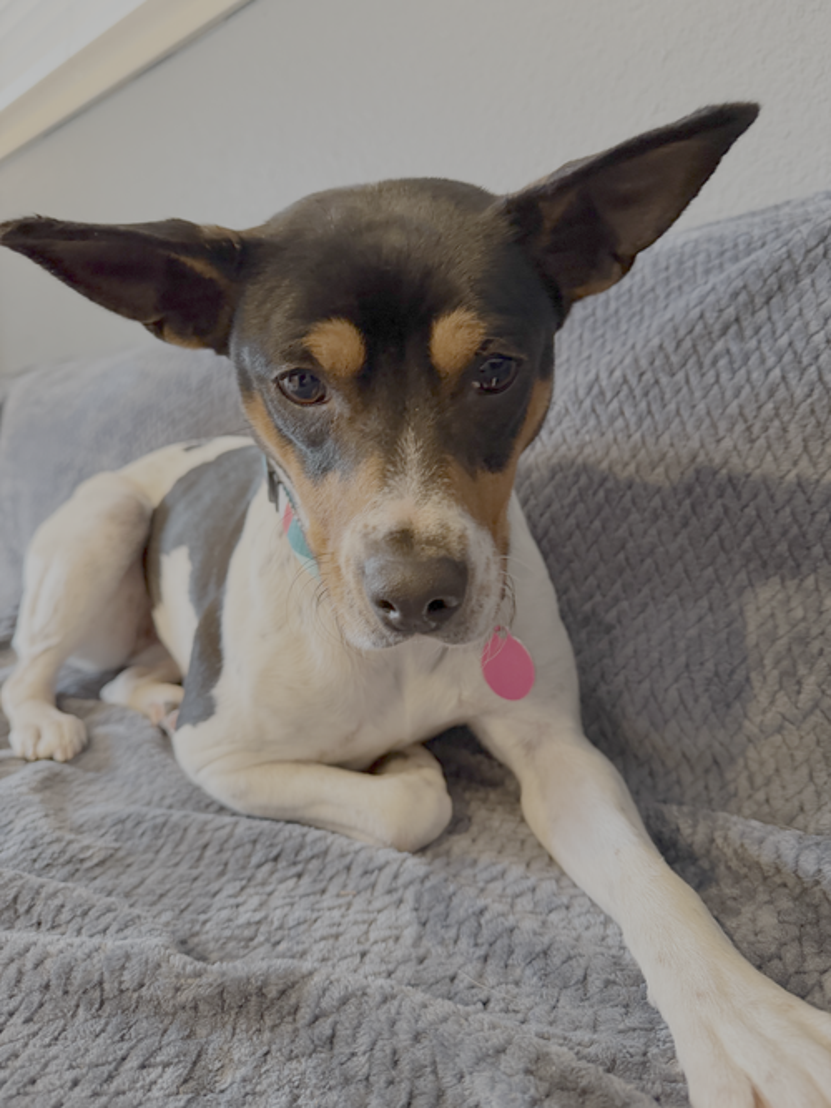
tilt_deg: -9.3
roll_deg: +4.8
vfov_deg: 71.6
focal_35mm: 24
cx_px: 416
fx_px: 768
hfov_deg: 56.8
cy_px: 554
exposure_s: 1/60
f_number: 1.78
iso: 500
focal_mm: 6.76
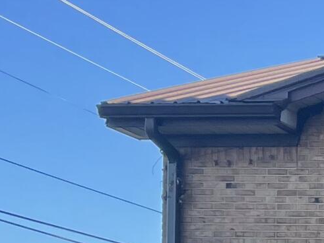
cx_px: 714
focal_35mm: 159
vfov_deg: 9.0
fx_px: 1488
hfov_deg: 10.9
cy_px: 414
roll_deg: -0.2
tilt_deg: -0.1
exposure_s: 1/917
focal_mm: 4.2
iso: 32
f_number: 1.6
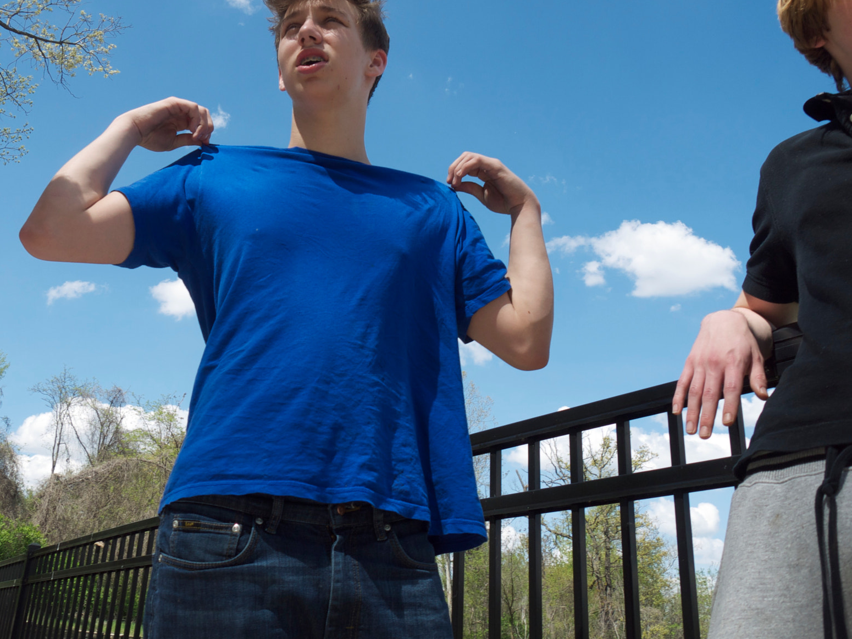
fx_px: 911
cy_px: 227
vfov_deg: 38.3
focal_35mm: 37
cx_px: 351
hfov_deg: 49.9
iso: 100
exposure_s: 1/320
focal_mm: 14
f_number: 7.1
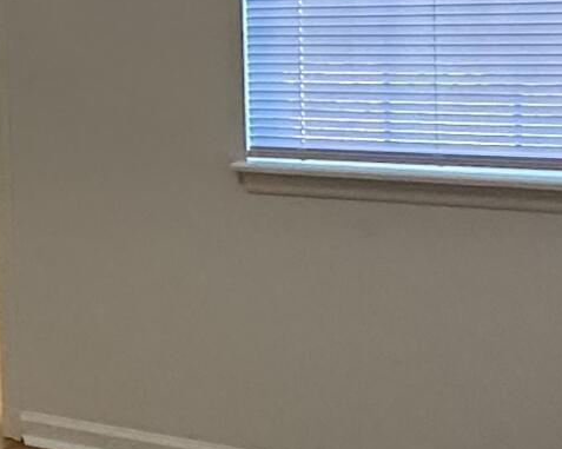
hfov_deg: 19.7
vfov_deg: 17.6
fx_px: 1430
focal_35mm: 86
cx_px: -250
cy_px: 46
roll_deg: +2.9
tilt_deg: -3.0
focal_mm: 2.22
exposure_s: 1/120
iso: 250
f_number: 2.2
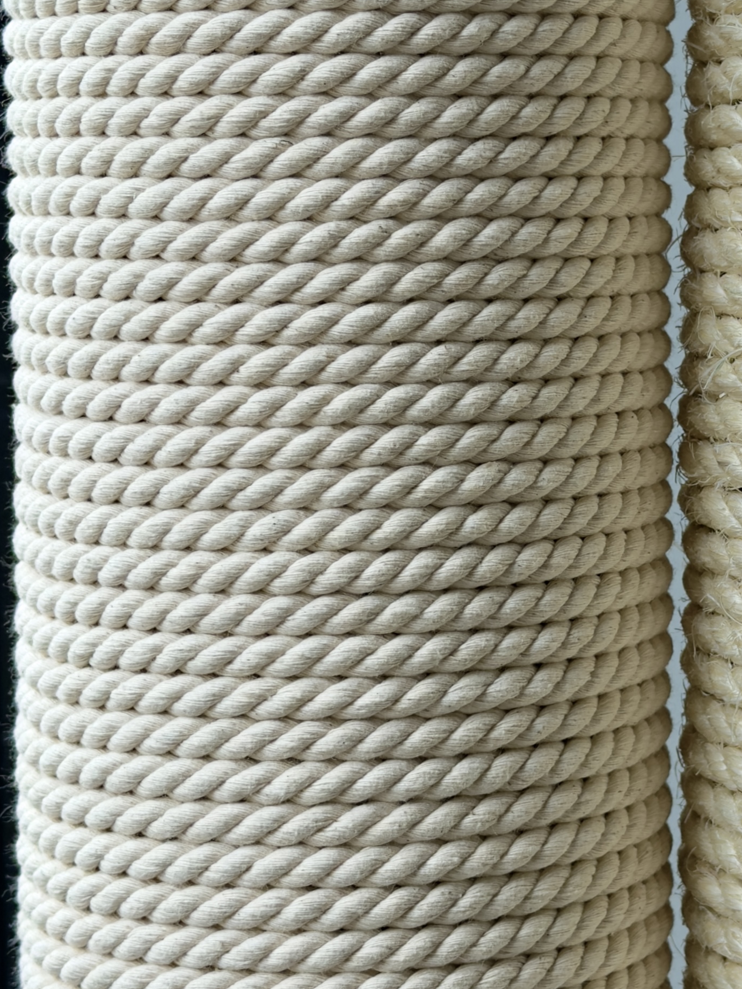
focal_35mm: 105
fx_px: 3001
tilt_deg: -4.0
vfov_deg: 18.7
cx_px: 707
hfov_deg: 13.9
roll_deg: +0.0
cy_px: 456
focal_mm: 6.76
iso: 64
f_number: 1.78
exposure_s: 1/641
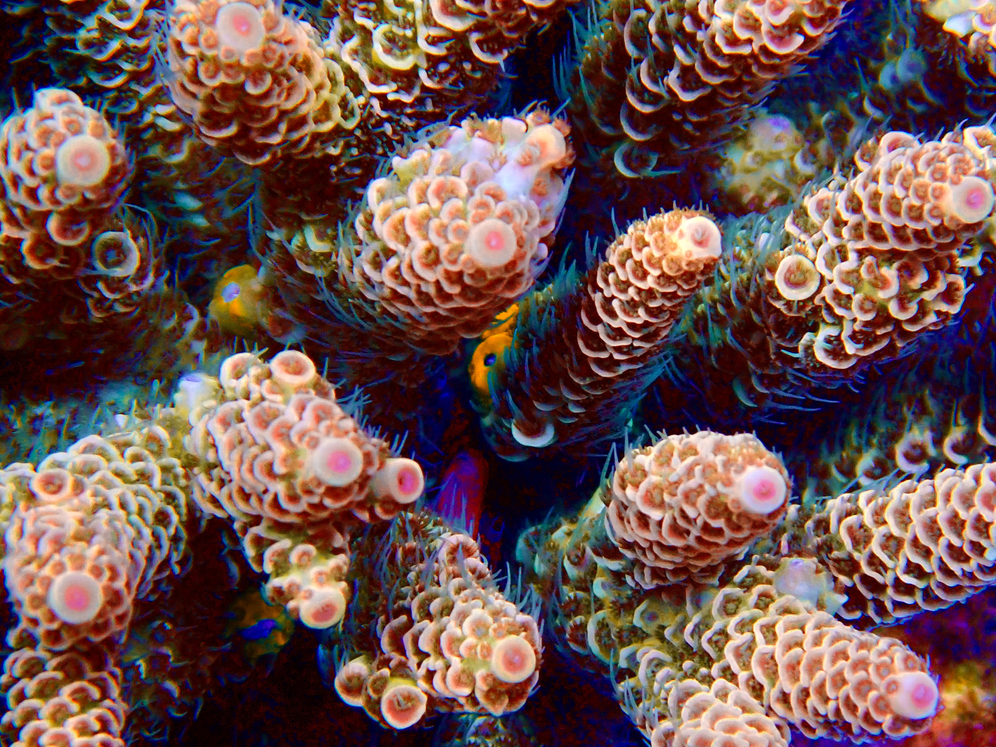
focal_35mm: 102
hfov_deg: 19.3
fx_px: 2935
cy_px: 372
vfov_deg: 14.5
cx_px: 491
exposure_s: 1/200
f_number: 6.3
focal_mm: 18
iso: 500
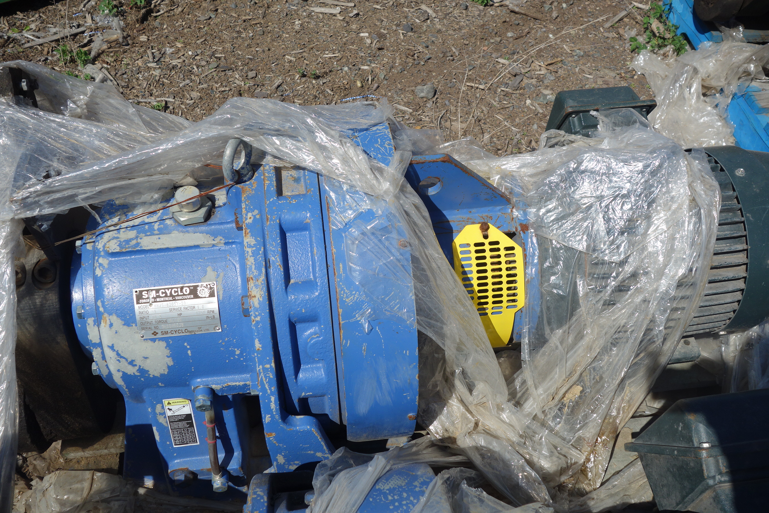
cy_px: 256
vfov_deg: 37.9
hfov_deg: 54.4
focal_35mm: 35
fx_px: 748
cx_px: 384
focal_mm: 12.94
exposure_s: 1/800
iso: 125
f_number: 5.6
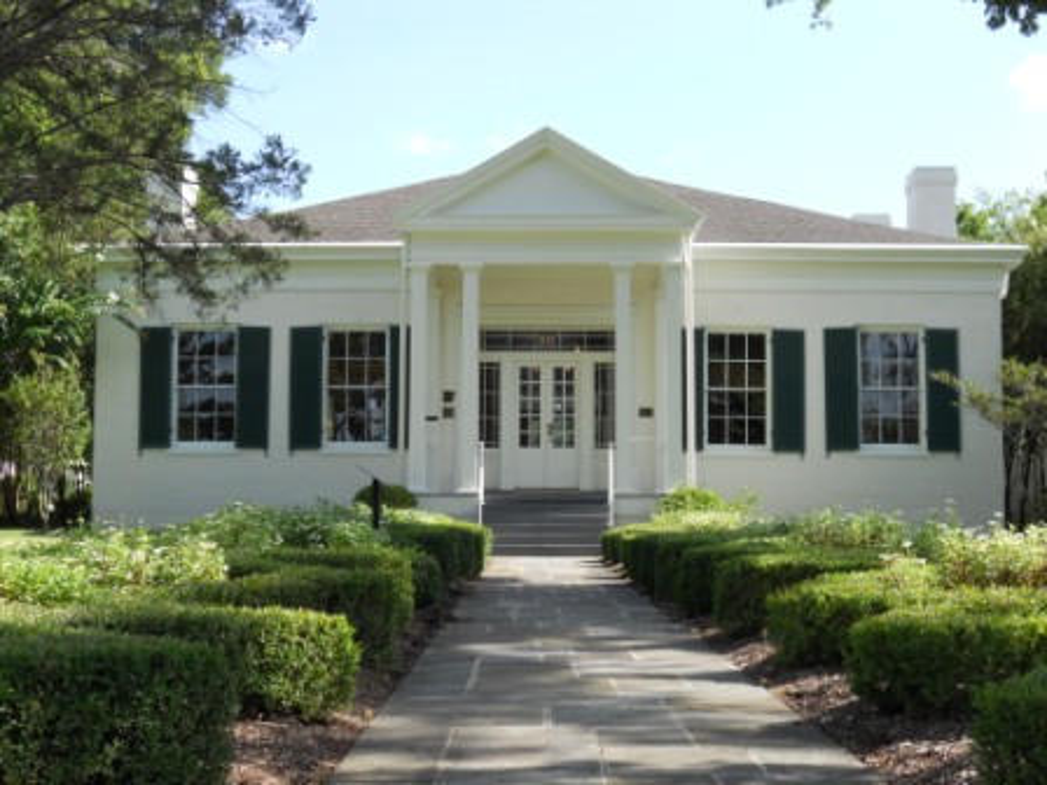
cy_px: 392
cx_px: 524
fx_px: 1633
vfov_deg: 27.0
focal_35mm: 54
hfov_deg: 35.5
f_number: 4.8
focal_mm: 9.8
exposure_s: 1/250
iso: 80
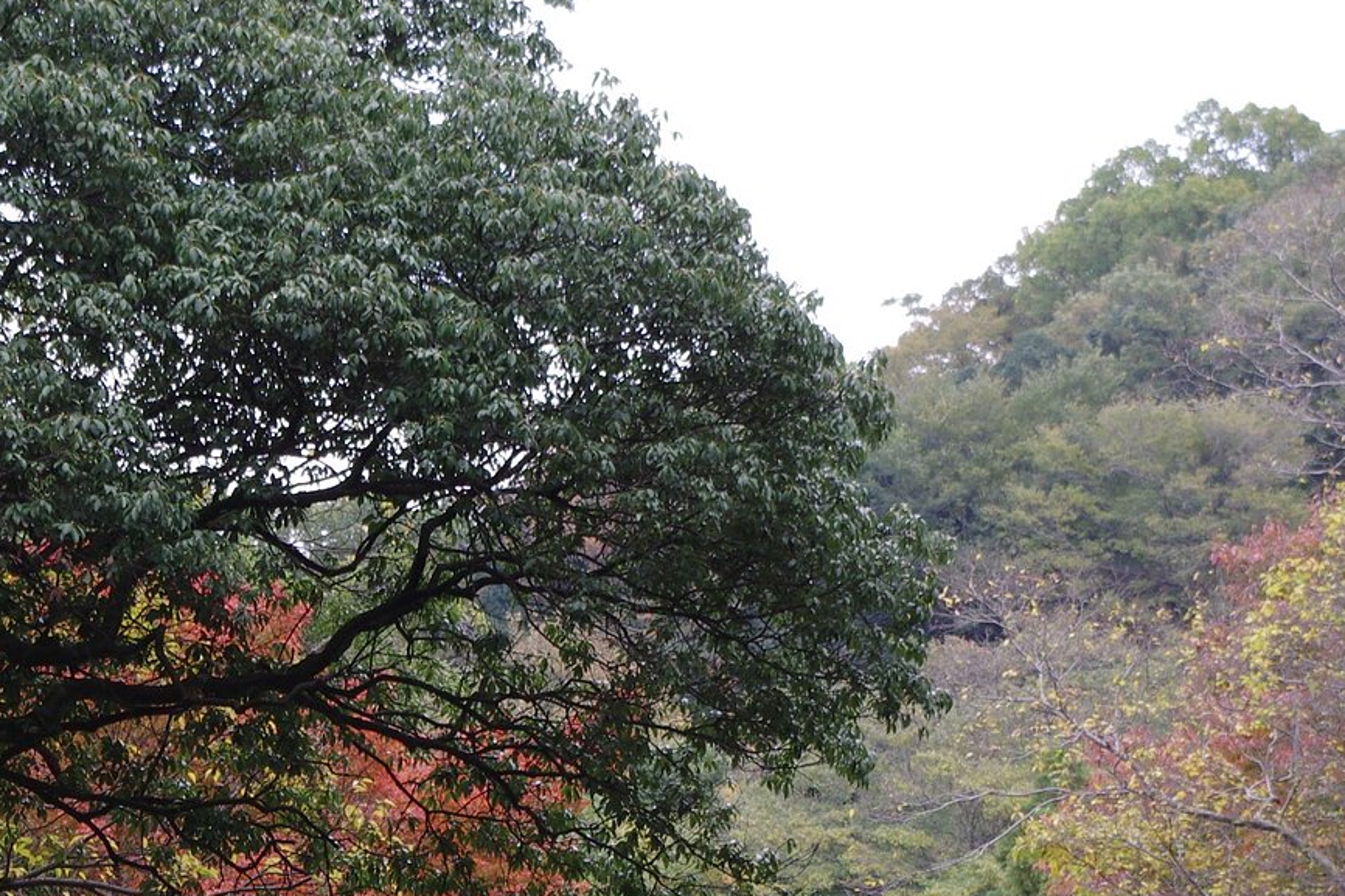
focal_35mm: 194
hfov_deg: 10.6
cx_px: 567
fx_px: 7246
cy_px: 552
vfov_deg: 7.1
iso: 400
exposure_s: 1/100
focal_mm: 55
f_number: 8
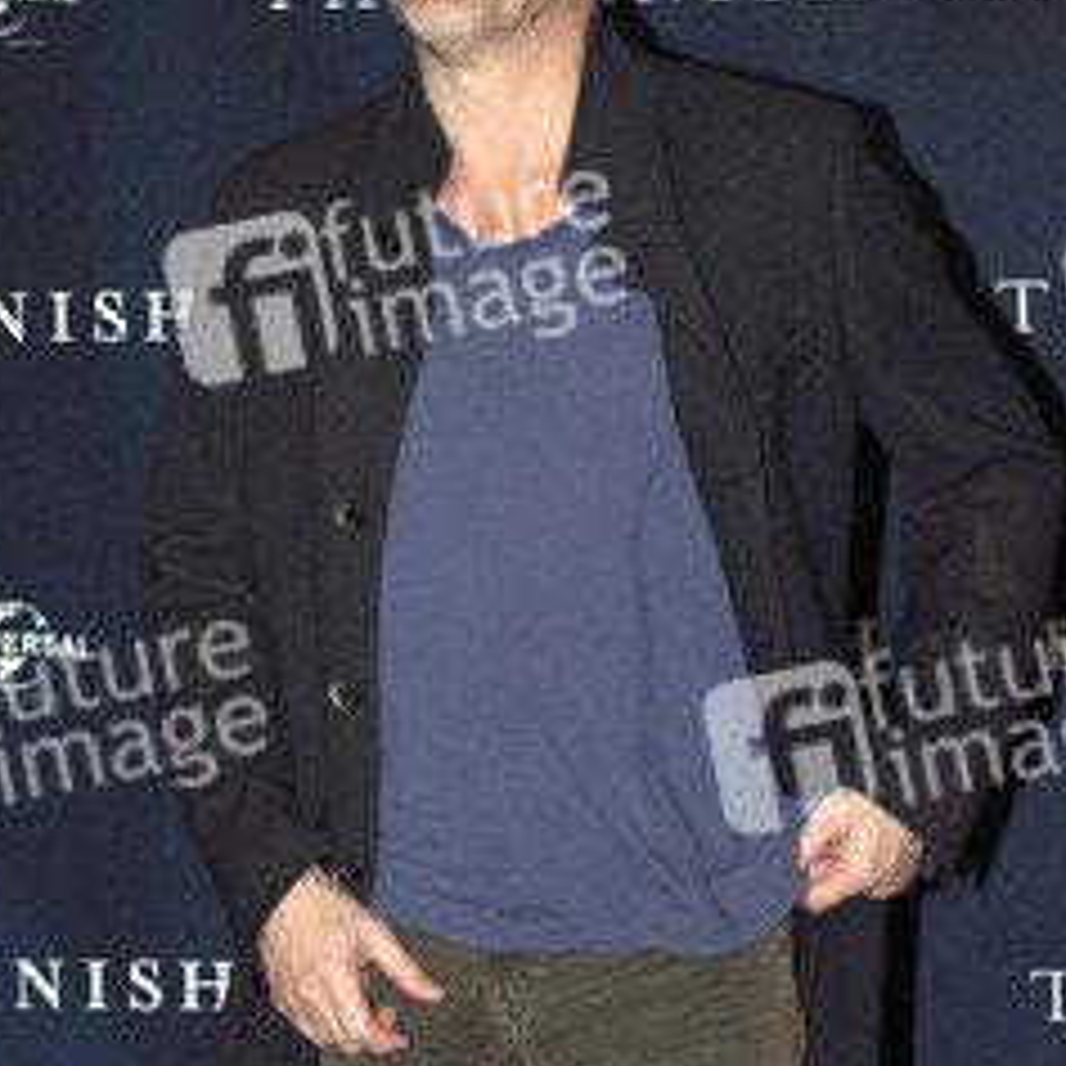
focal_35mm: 215
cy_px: 504
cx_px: 529
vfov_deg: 8.1
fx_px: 7491
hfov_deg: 8.1
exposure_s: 1/250
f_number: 7.1
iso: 1250
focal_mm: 100
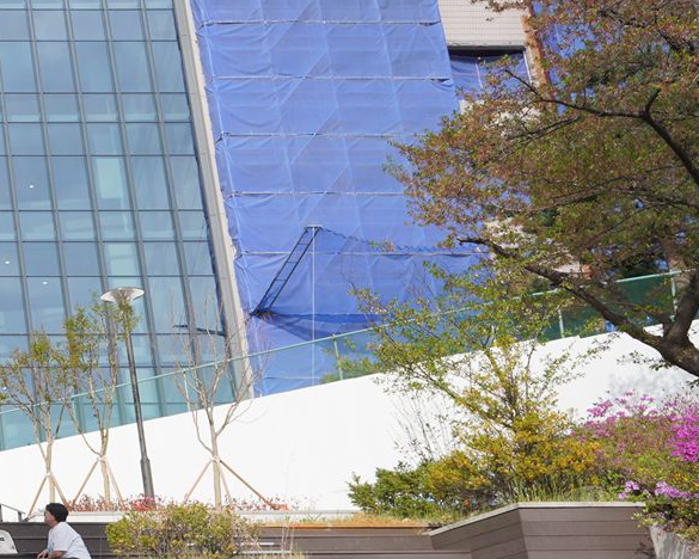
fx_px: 1593
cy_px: 315
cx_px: -485
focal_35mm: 77
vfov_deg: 19.9
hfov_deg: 19.7
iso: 100
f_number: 11
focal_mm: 24
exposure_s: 1/100
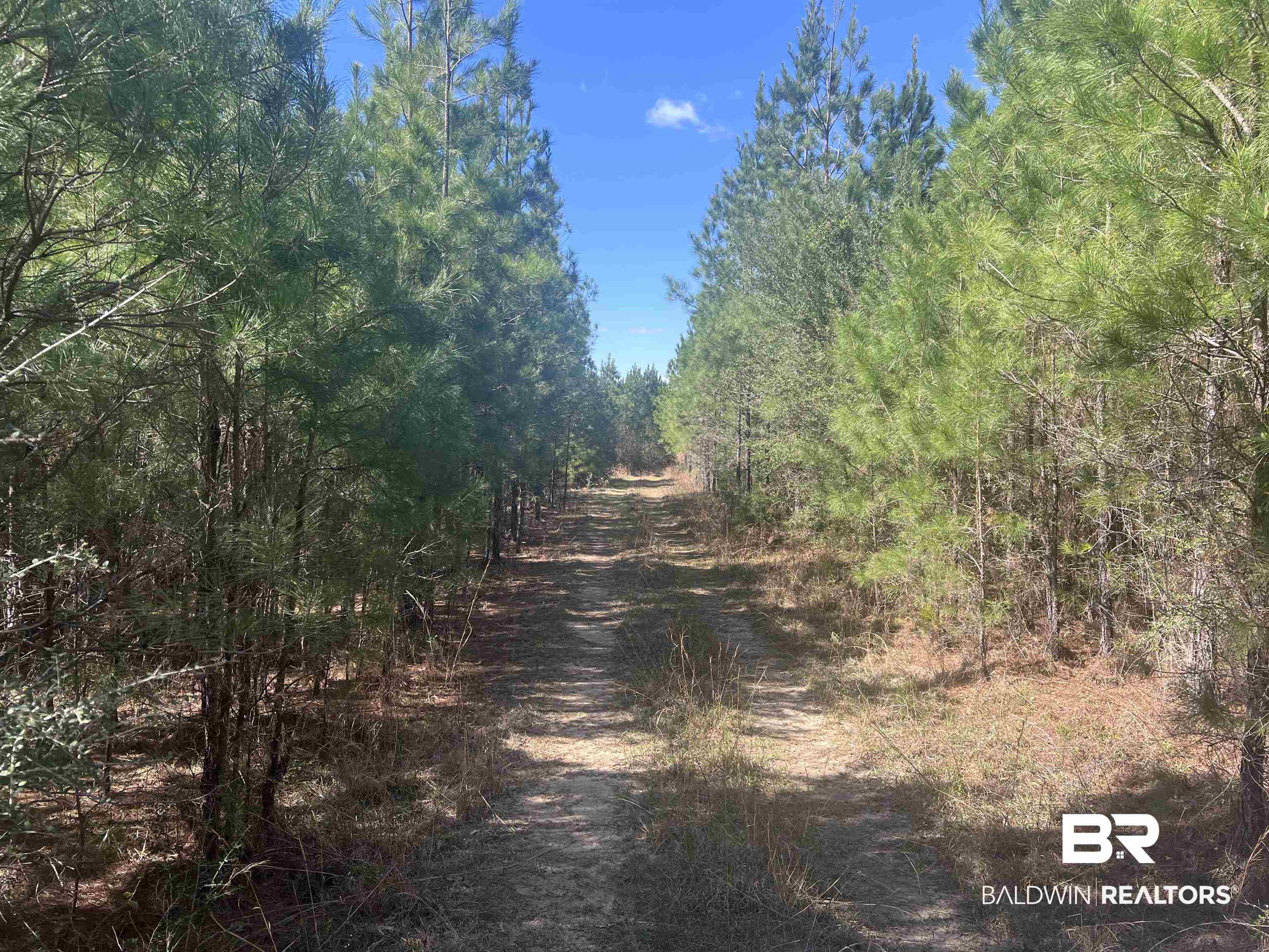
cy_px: 476
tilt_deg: -1.8
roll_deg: -2.0
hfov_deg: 67.3
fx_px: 953
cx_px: 634
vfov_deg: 53.1
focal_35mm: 26
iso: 50
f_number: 1.5
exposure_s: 1/1029
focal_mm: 5.7
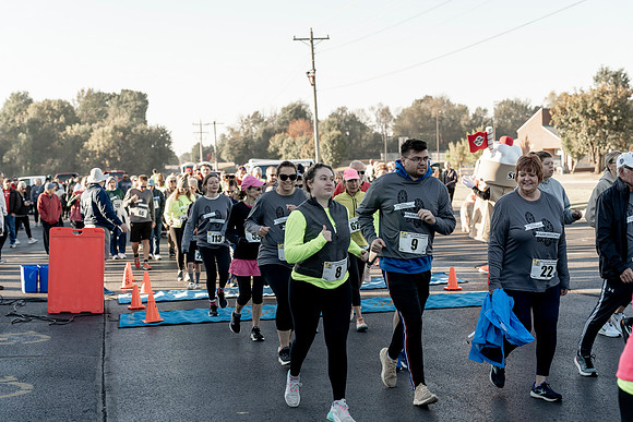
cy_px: 211
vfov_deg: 24.2
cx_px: 316
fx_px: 985
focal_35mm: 56
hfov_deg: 35.6
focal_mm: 56
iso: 160
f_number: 3.5
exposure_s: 1/500
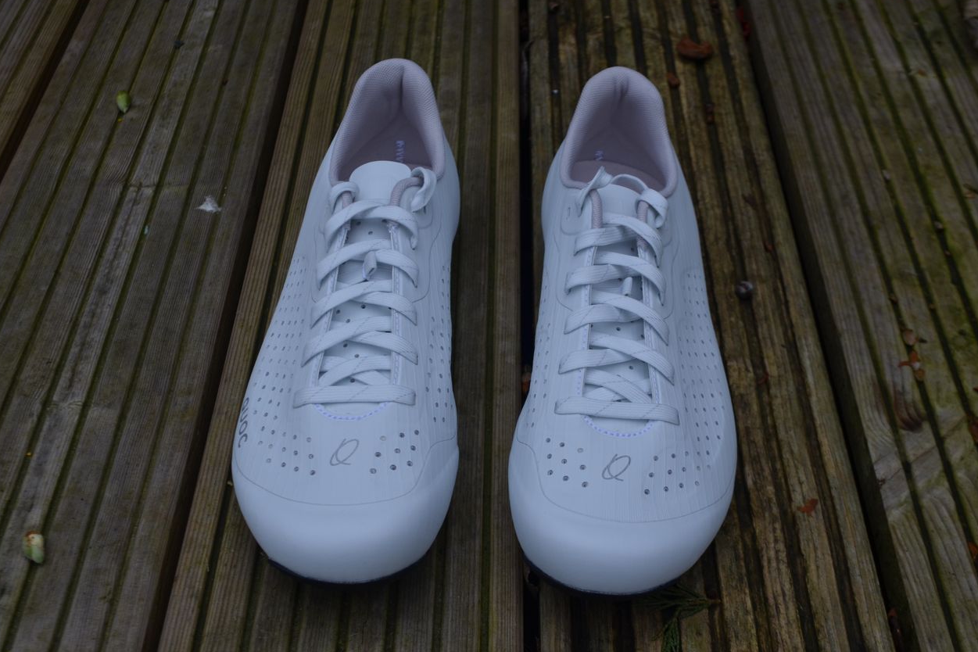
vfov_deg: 27.5
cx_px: 481
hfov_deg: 40.3
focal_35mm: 49
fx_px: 1331
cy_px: 322
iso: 200
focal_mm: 32
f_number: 6.3
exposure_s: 1/160
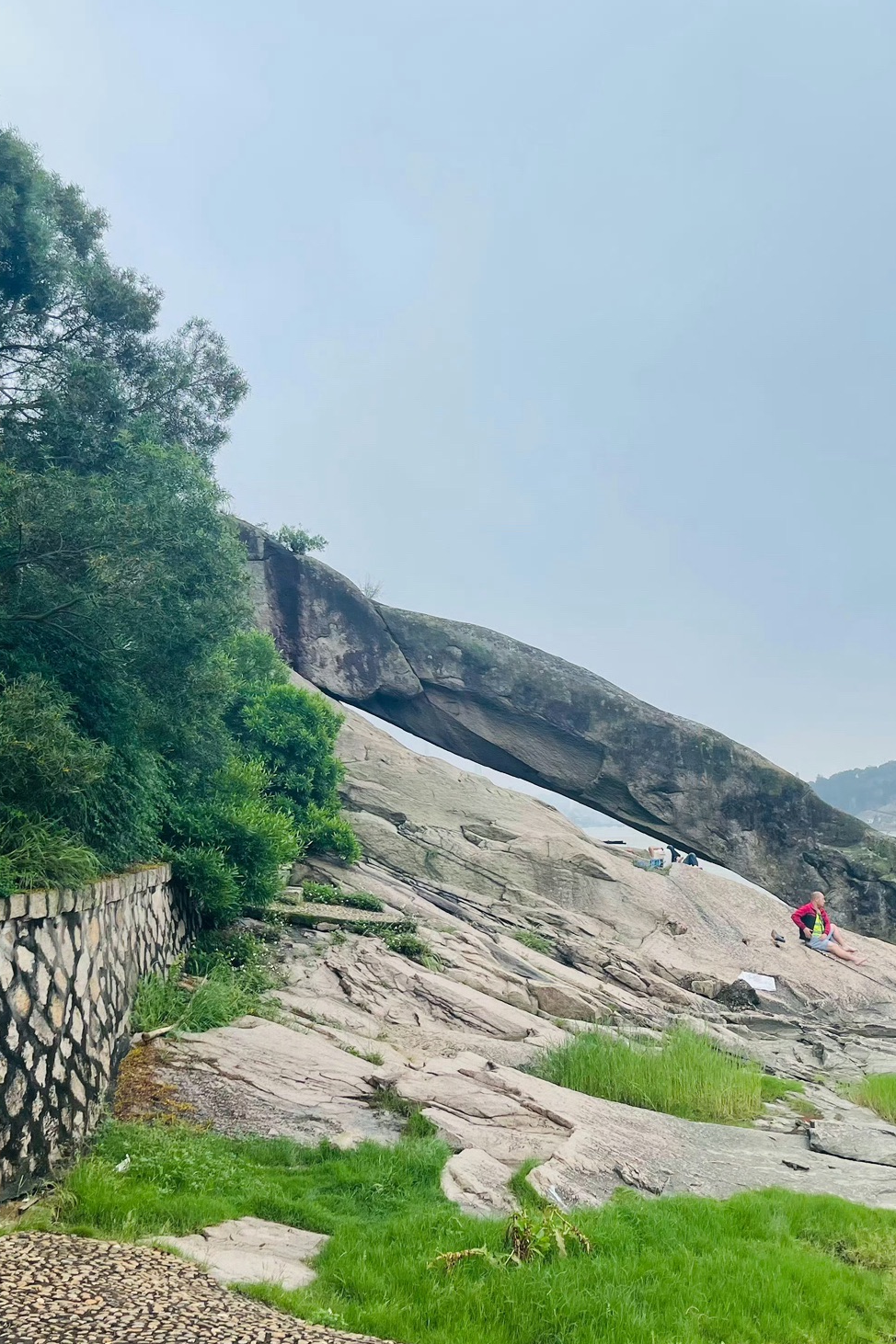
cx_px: 450
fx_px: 1382
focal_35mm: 37
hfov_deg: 35.9
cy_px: 681
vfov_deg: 51.9
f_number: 1.6
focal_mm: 5.1
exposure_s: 1/1011
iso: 32
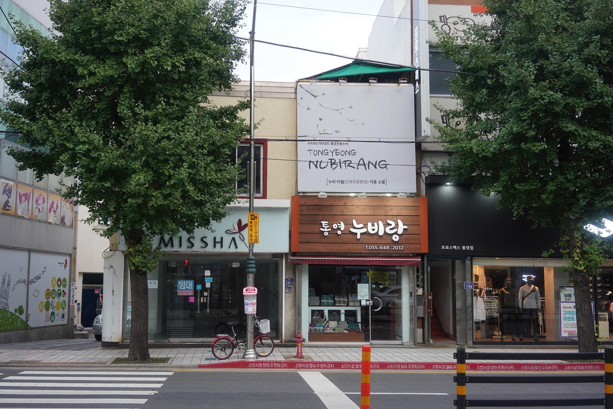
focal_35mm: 35
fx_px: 596
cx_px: 306
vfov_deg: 37.9
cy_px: 204
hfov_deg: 54.4
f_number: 5
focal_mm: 35
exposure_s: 1/100
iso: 400
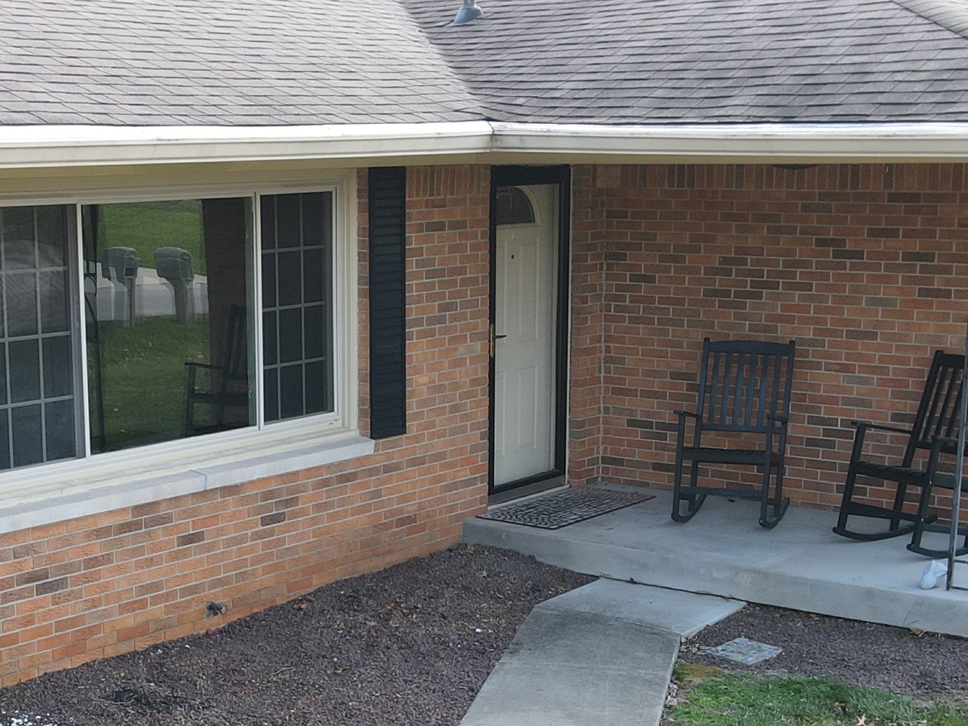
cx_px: 303
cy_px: 598
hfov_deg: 30.4
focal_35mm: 63
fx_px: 1762
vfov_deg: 22.9
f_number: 2.8
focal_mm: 4.5
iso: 100
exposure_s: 1/80
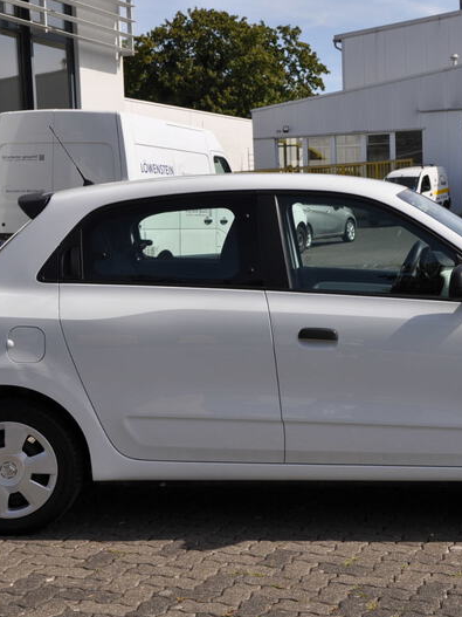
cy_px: 309
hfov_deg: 20.9
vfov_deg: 27.8
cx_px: 308
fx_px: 1246
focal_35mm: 70
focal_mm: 32
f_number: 10
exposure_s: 1/400
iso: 200
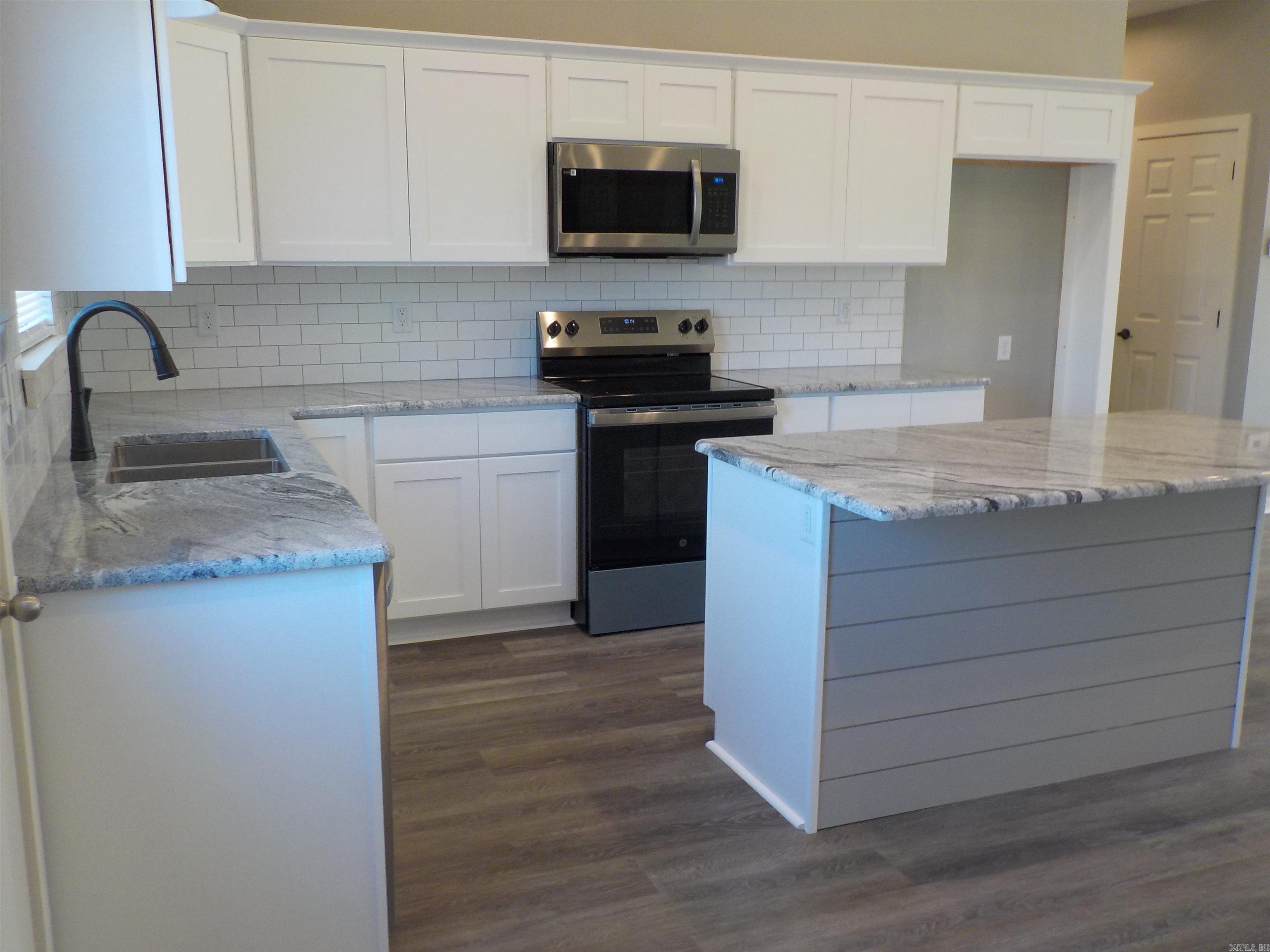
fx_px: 1101
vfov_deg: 46.8
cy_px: 476
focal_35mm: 30
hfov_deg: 60.0
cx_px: 635
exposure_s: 1/30
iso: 140
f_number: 3.3
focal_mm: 4.1
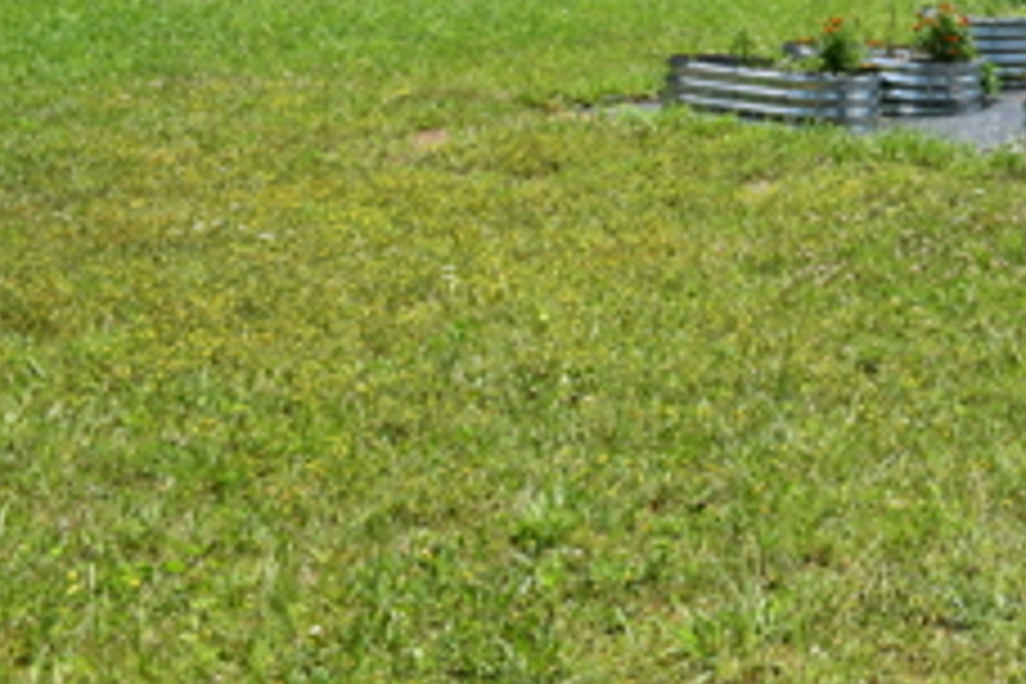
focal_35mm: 71
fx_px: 2023
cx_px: 1300
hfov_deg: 25.0
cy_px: -144
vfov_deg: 18.2
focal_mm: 18
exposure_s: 1/400
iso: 400
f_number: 11
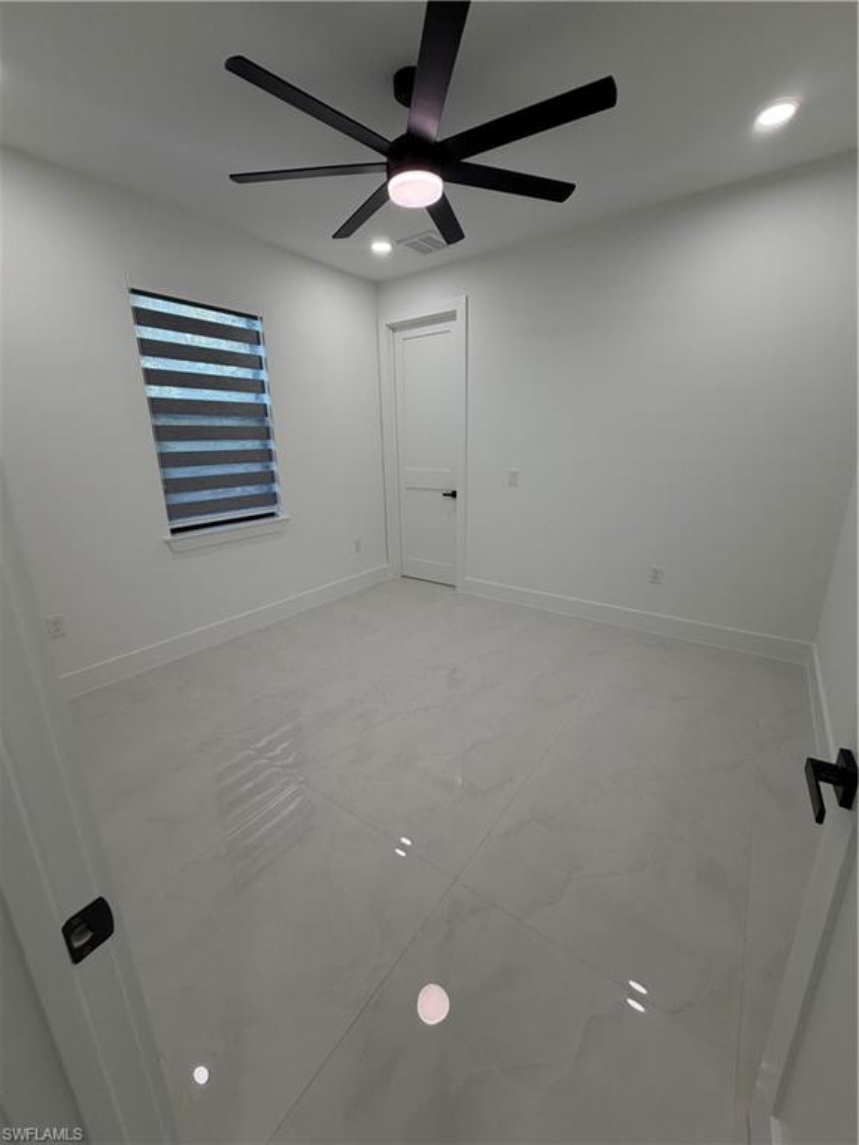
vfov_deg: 102.1
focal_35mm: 14
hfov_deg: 85.7
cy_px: 572
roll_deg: +1.1
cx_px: 430
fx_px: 463
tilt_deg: -15.4
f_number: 2.2
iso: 125
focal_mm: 2.22
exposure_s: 1/120
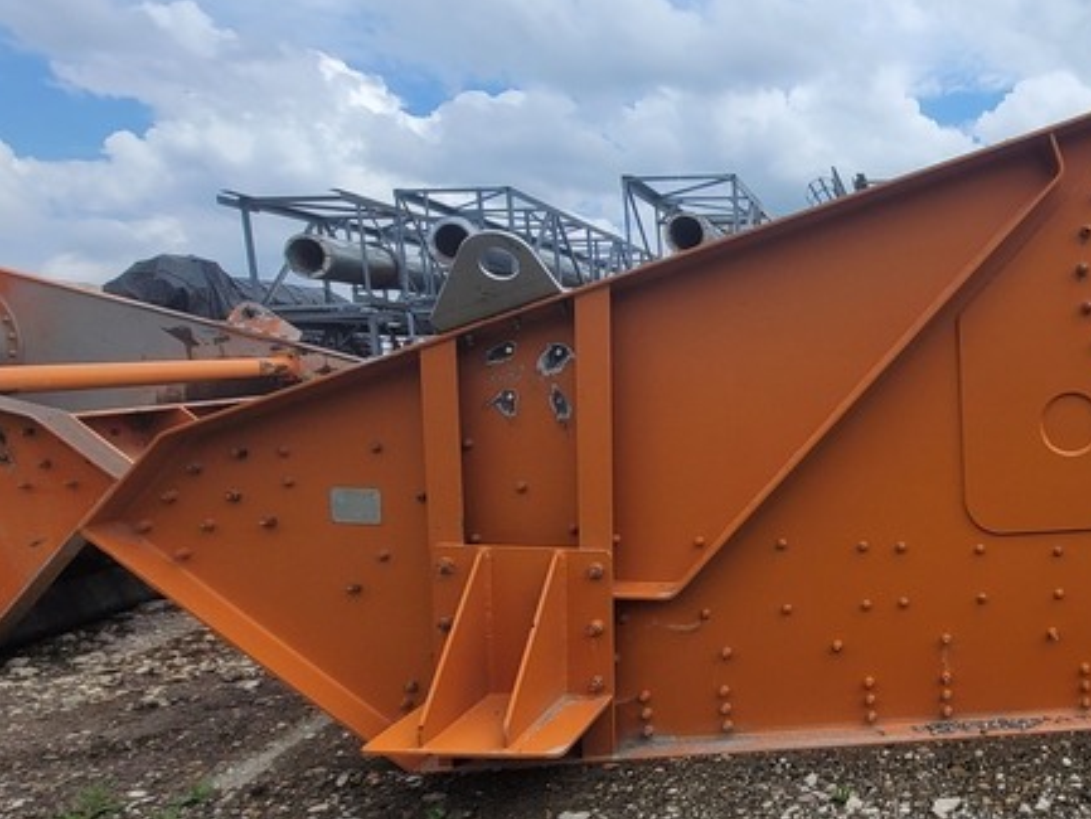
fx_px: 757
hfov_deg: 59.5
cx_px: 1005
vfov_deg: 56.7
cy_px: 454
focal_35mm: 24
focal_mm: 2.2
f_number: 2.2
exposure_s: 1/2175
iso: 64
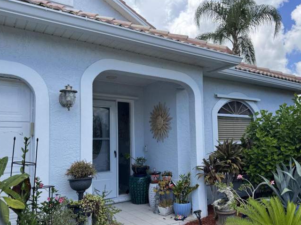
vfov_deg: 46.7
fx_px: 261
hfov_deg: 59.9
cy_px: 128
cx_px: 159
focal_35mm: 30
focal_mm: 6.76
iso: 80
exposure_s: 1/1456
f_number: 1.78
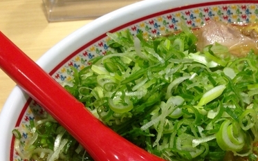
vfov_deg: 17.1
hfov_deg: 26.8
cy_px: 144
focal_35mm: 75
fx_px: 527
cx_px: 220
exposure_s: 1/60
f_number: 2.4
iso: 50
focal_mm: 4.12
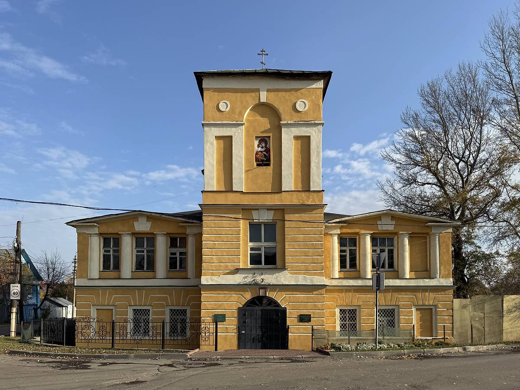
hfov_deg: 71.6
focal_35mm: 24
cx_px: 260
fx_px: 361
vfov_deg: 56.8
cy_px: 195
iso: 80
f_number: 1.78
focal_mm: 6.76
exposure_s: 1/4049
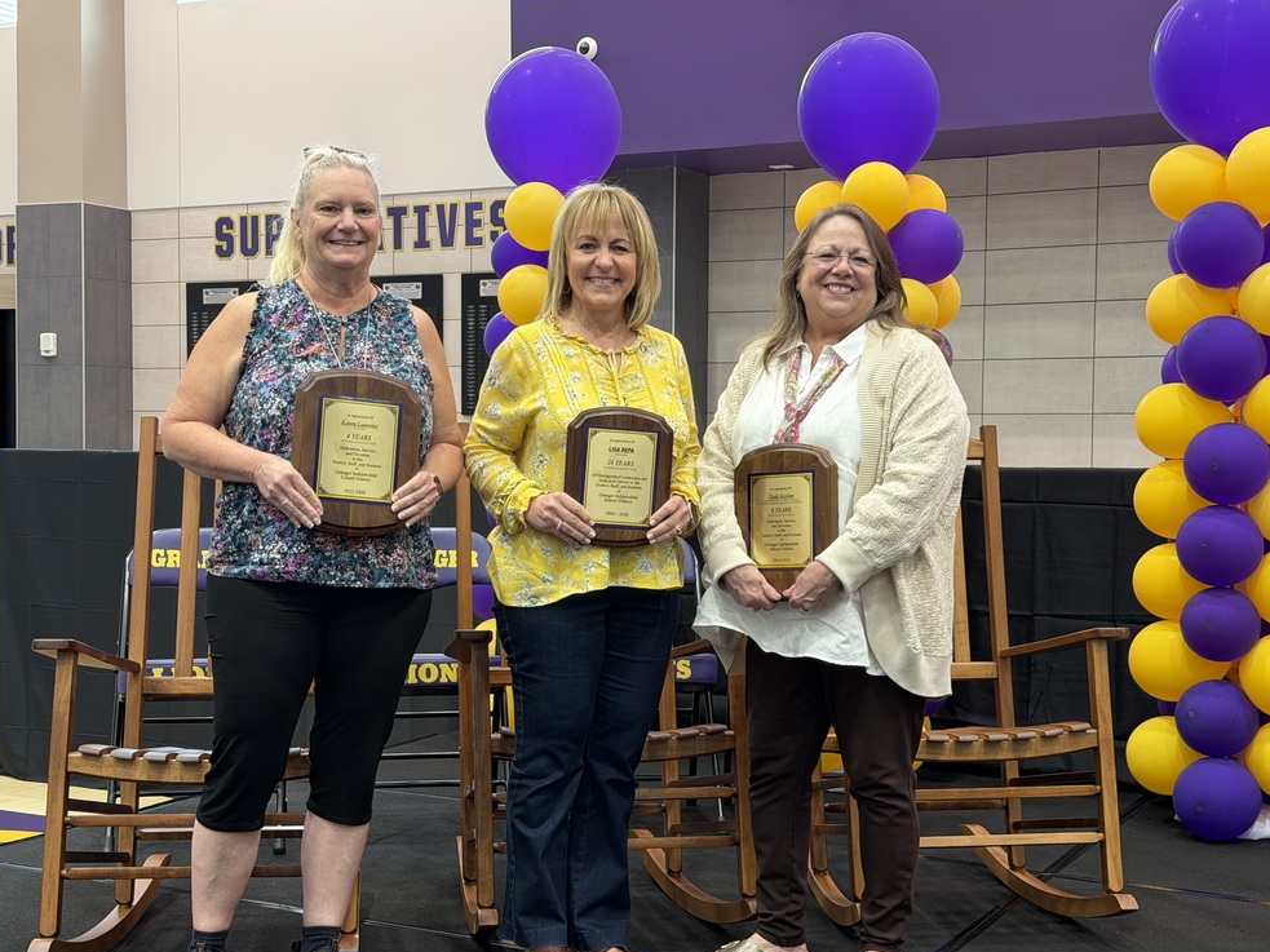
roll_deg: +0.0
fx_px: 1834
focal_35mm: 50
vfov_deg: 29.1
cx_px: 610
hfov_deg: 38.2
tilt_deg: -1.7
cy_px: 486
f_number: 1.78
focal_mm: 6.76
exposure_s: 1/60
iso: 80
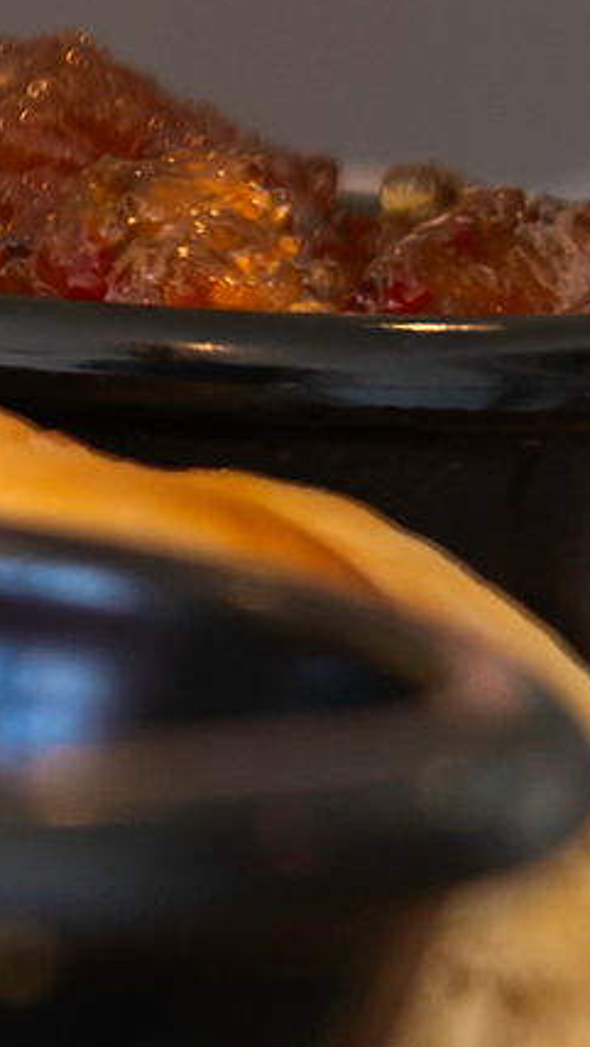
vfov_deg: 9.1
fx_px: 6447
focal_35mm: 232
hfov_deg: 4.4
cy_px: -347
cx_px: -2509
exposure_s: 1/160
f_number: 2.8
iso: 200
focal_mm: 24
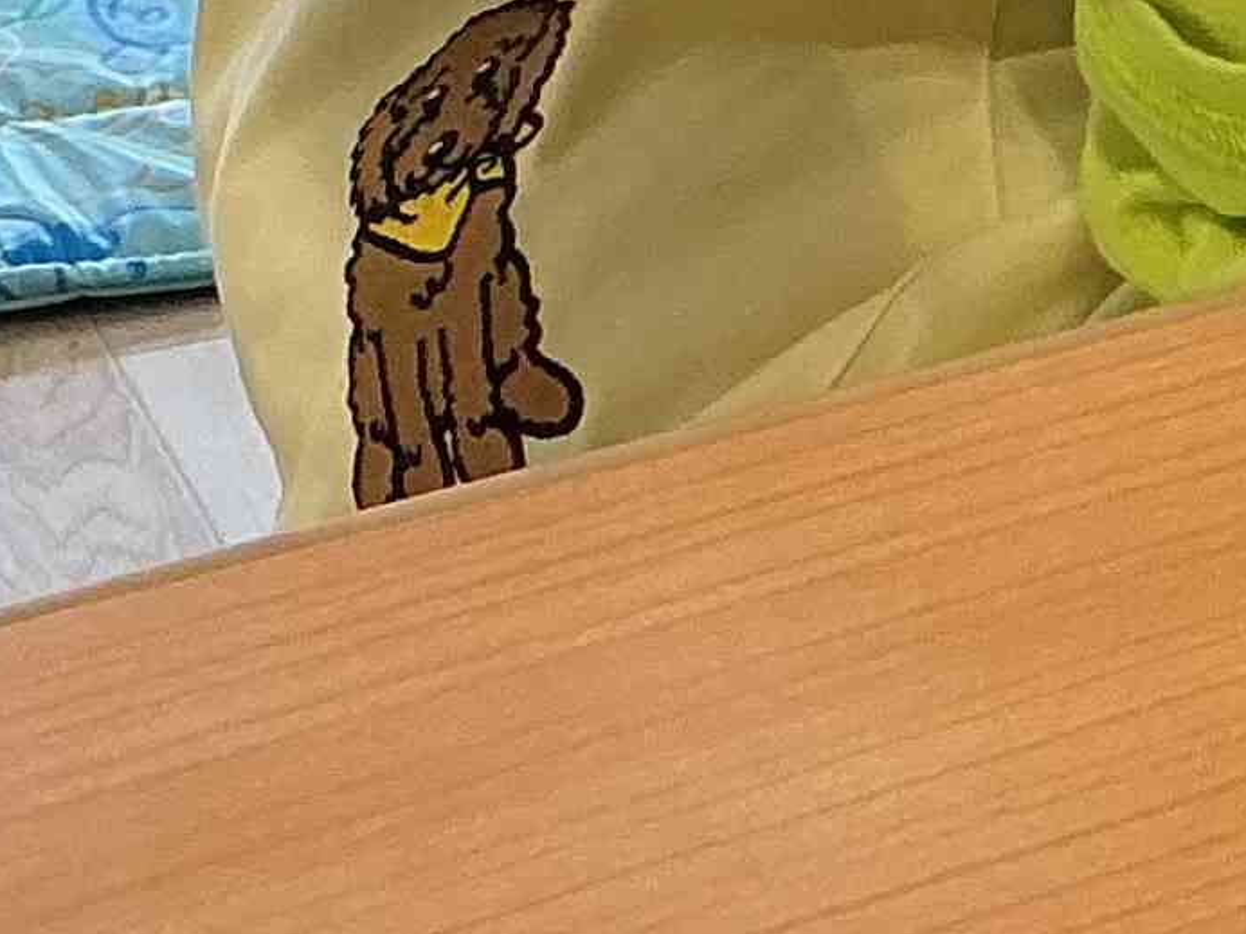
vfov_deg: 8.5
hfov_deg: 11.5
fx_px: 6083
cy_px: -635
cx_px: 1480
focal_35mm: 169
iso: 50
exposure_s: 1/120
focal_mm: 3
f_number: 1.8
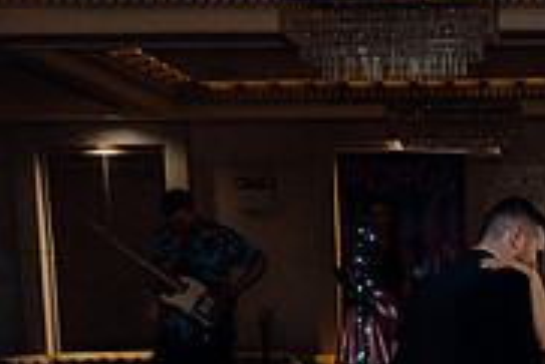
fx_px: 1212
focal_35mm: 80
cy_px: 447
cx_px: 581
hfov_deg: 23.9
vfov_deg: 16.3
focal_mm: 25
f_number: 3.5
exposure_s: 1/160
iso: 2500
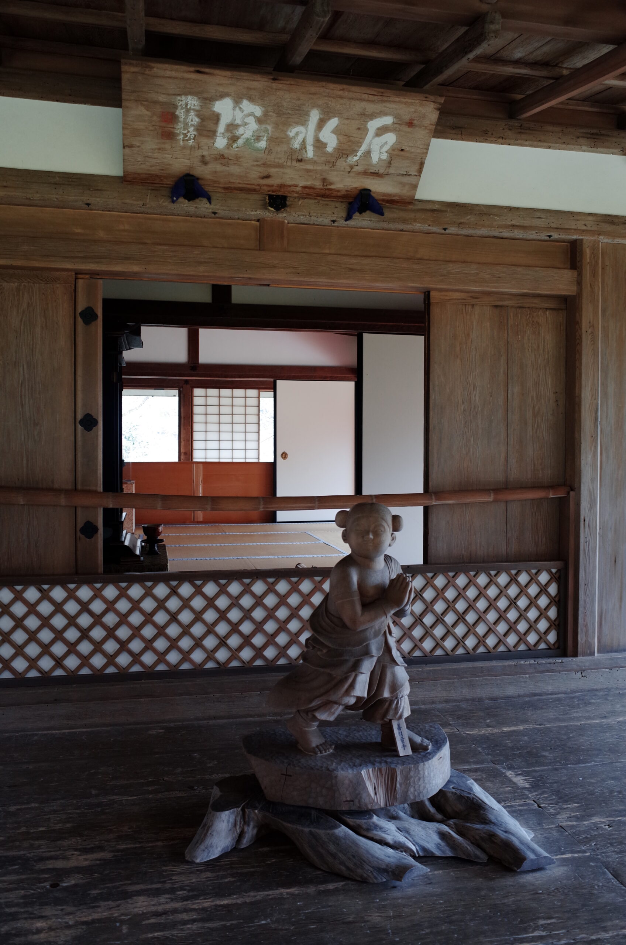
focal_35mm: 28
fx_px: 733
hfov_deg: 46.2
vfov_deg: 65.6
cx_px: 313
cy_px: 472
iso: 250
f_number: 2.8
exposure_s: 1/40
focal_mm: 18.3
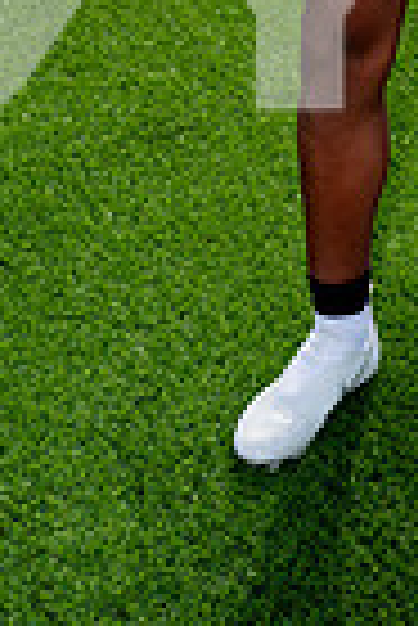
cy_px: -342
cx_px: 418
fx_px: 1633
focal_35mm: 94
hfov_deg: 14.4
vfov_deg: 18.8
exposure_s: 1/500
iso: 100
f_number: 5.6
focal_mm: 29
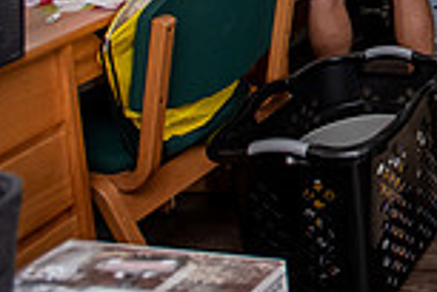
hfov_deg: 20.7
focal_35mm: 72
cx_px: 763
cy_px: -170
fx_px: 874
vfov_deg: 16.8
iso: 1000
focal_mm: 19
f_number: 3.5
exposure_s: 1/100
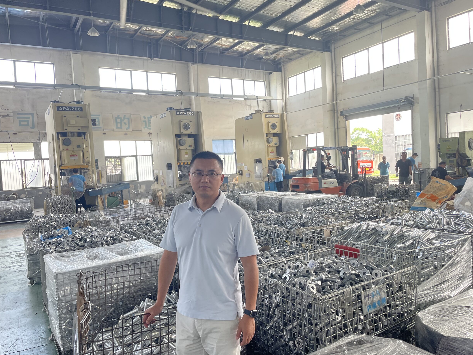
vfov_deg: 51.4
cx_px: 238
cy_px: 179
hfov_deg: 65.3
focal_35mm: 27
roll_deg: +3.8
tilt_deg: -1.4
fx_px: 369
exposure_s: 1/121
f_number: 1.6
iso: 64
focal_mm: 4.2
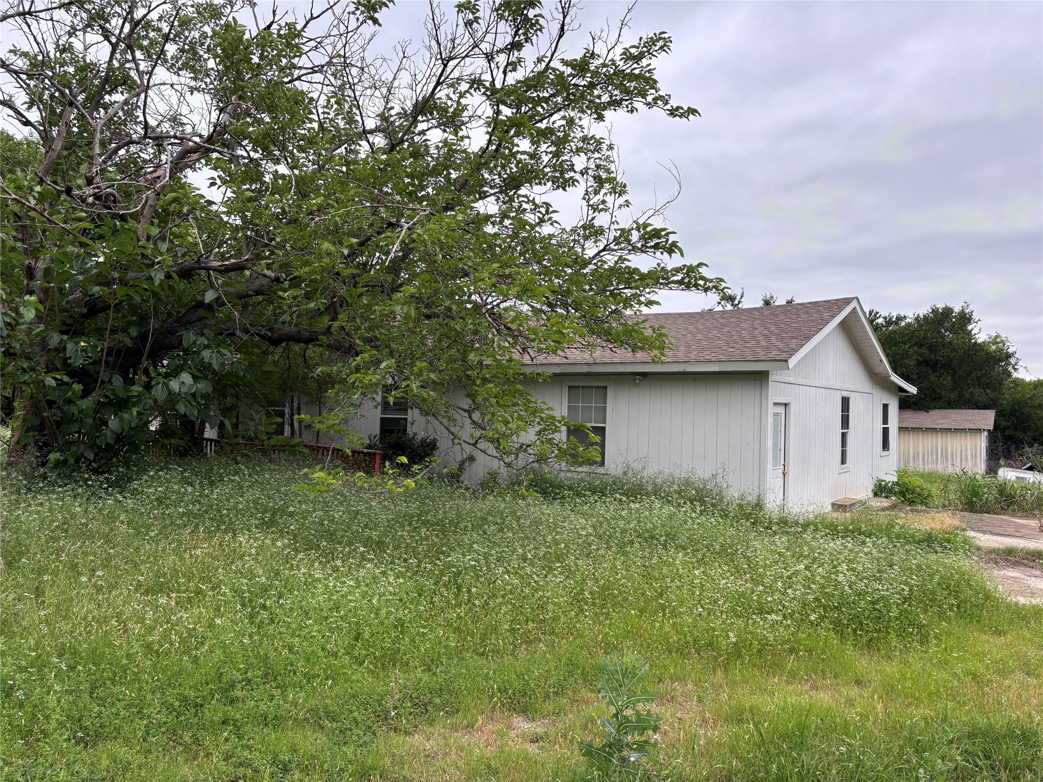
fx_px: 783
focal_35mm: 26
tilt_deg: +1.1
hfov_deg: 67.3
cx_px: 522
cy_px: 391
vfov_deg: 53.1
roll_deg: -1.8
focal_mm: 5.96
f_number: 1.6
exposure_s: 1/290
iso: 50
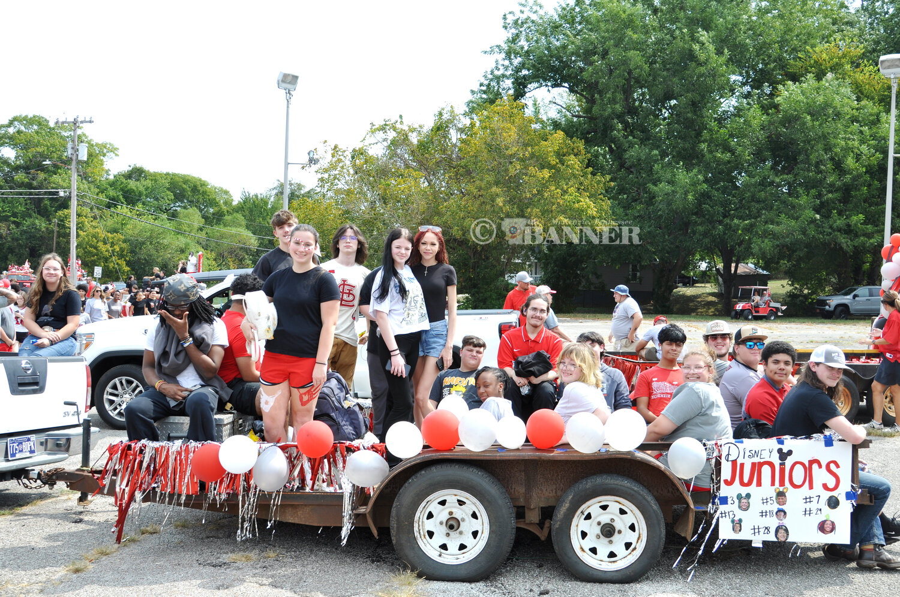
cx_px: 450
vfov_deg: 36.8
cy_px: 298
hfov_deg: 53.2
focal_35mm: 36
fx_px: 899
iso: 100
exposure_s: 1/200
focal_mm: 24
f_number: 5.6
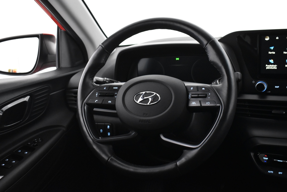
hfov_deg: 46.4
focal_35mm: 42
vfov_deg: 31.9
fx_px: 335
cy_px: 96
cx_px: 144
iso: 3200
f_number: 4.2
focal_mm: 28
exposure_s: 1/30
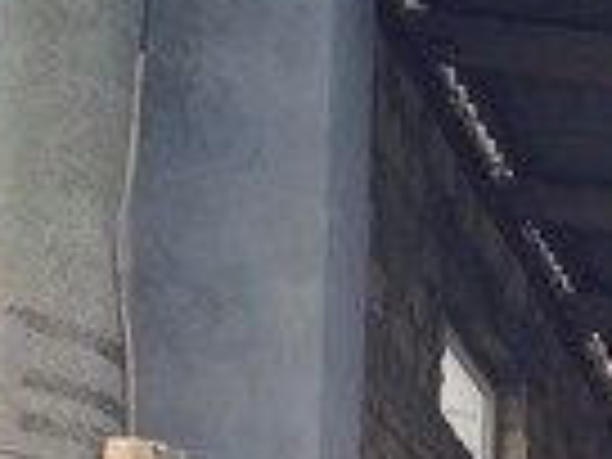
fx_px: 2493
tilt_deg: +4.1
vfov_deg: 9.7
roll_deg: +0.1
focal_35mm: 141
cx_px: 1080
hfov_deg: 12.8
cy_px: 938
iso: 40
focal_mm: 4.15
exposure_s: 1/100
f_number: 2.2
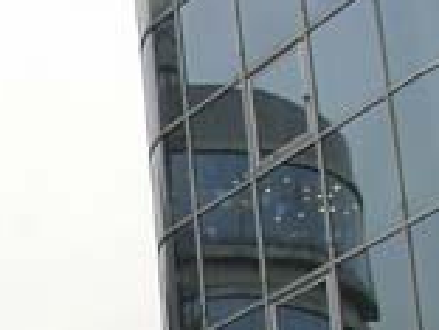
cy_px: 481
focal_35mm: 134
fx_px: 1699
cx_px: -169
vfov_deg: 10.7
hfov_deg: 14.0
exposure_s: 1/250
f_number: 4.3
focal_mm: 6.2
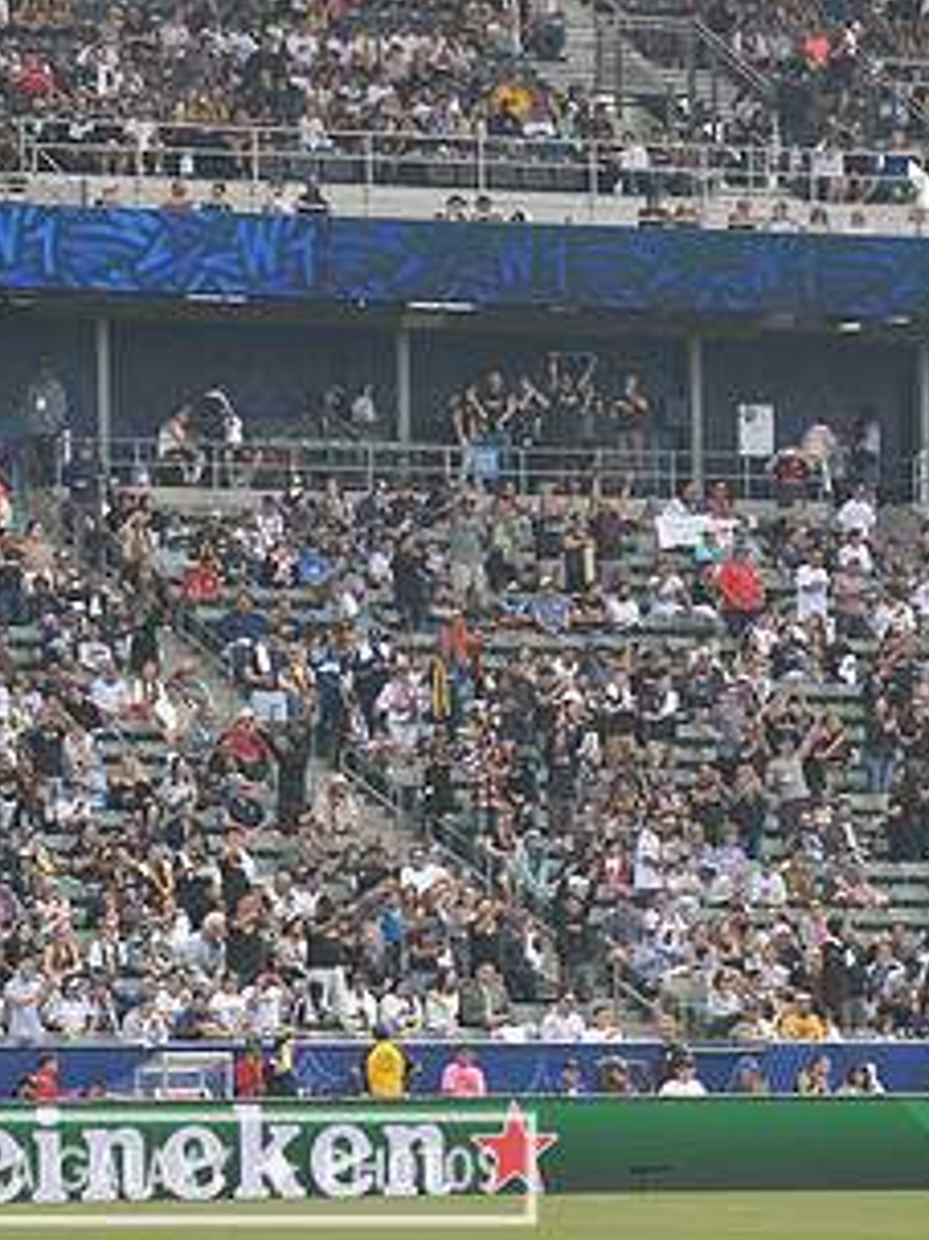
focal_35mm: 239
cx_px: 246
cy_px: 552
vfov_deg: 8.3
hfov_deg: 6.2
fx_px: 8558
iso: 320
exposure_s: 1/2500
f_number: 3.5
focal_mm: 130
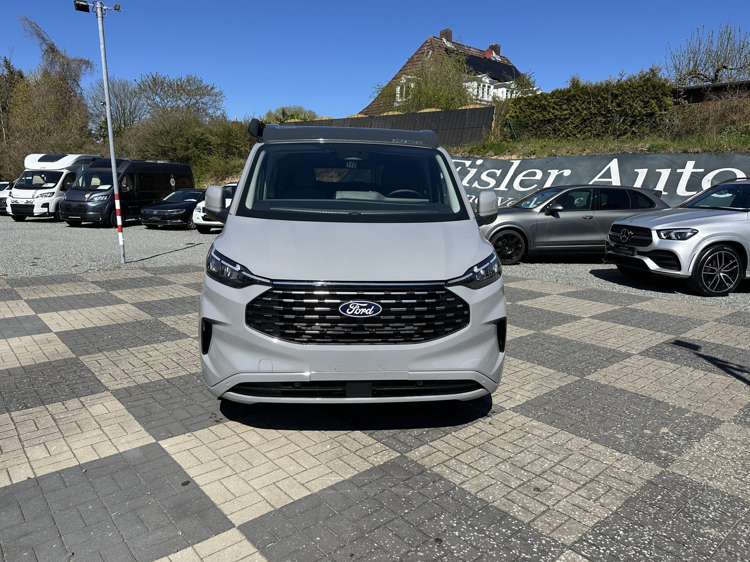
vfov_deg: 56.8
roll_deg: -1.2
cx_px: 375
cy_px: 281
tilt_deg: -9.3
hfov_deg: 71.6
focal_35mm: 24
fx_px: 520
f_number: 1.78
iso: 80
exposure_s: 1/5525
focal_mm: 6.86
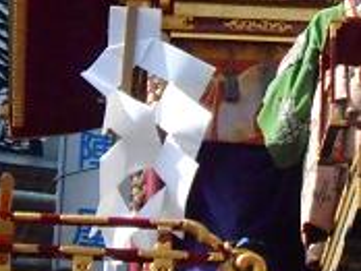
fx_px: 2903
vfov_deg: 5.4
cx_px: 395
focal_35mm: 278
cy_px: 23
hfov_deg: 7.1
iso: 1600
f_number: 15.8
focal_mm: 18.7
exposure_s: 1/640
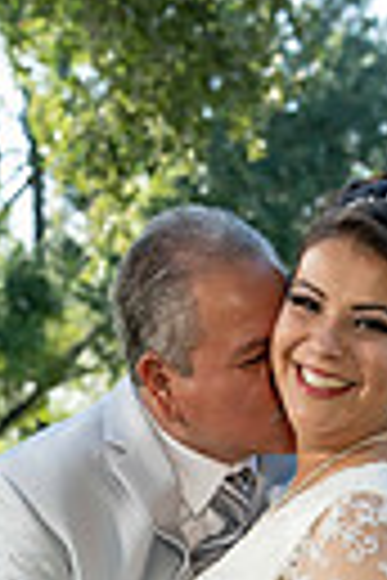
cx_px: 333
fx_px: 2354
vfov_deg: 13.0
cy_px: 985
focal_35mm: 146
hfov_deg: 9.4
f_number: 4
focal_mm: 42
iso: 500
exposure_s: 1/500
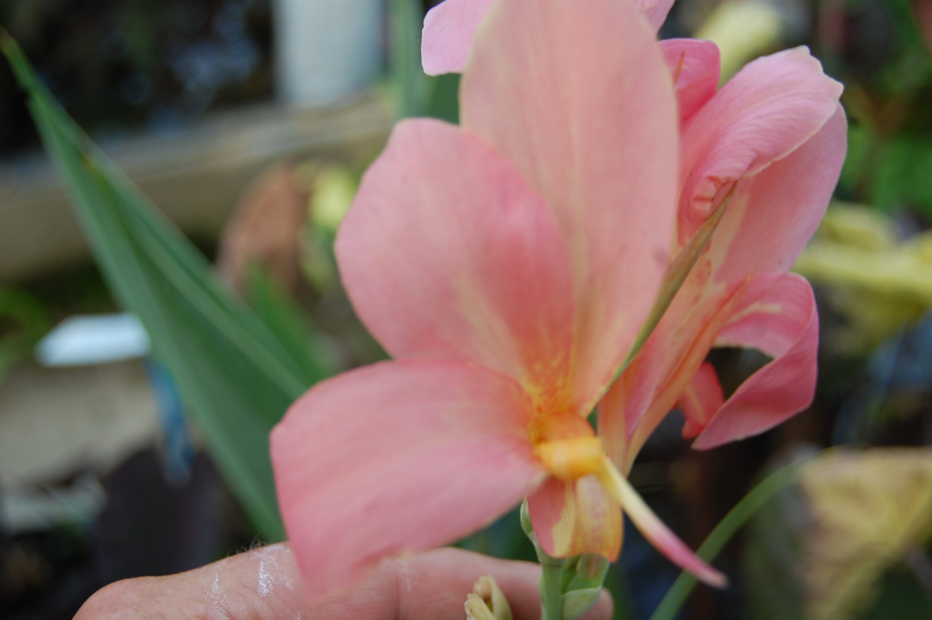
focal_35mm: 57
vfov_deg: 23.7
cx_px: 466
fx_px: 1474
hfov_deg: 35.1
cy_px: 310
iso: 200
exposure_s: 1/125
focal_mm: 38
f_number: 5.6
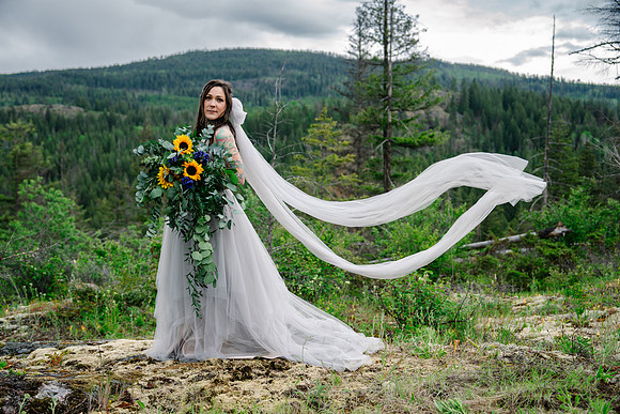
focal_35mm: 40
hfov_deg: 48.4
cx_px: 310
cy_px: 207
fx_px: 689
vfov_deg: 33.4
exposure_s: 1/400
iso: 160
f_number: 2.8
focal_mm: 40
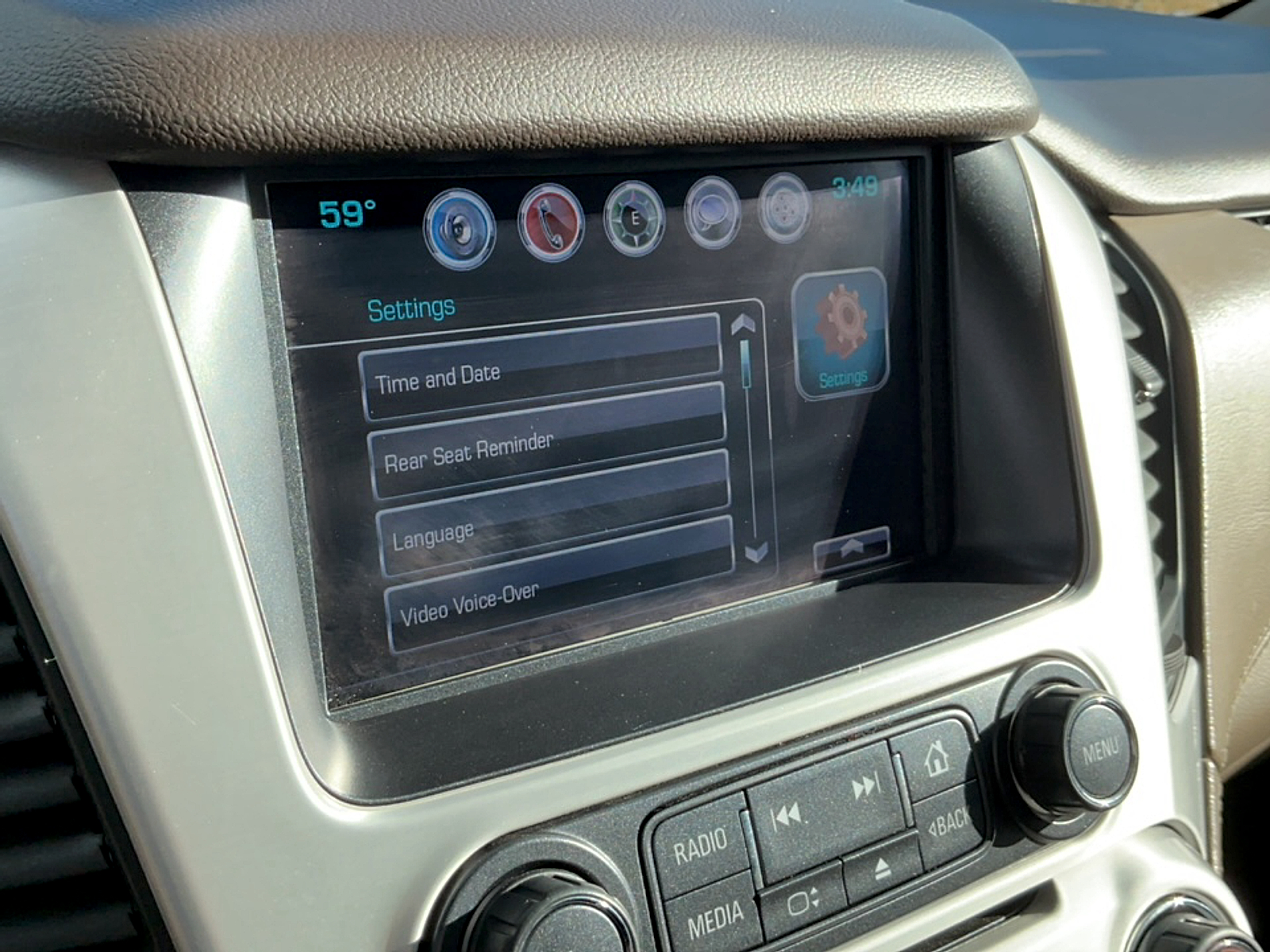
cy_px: 476
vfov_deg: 46.8
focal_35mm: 30
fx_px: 1101
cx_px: 635
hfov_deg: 60.0
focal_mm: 3
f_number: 1.8
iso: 32
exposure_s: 1/540
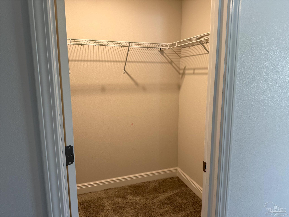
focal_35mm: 24
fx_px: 200
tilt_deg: -8.6
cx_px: 144
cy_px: 108
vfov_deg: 56.8
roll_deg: +0.6
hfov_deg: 71.6
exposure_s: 1/60
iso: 125
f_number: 1.78
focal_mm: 6.76
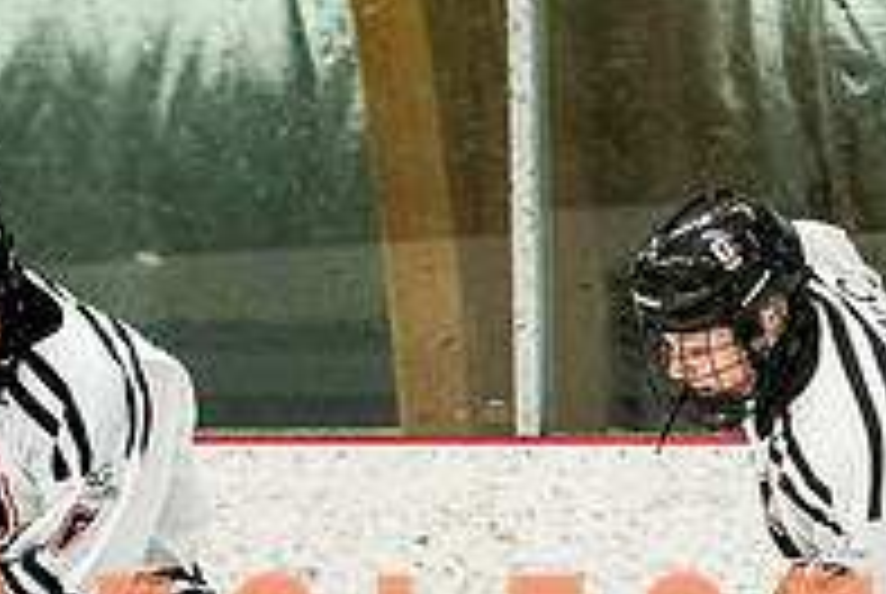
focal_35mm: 472
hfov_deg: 4.4
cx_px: 852
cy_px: 577
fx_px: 11634
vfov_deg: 2.9
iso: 1250
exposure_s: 1/400
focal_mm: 92
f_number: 2.8
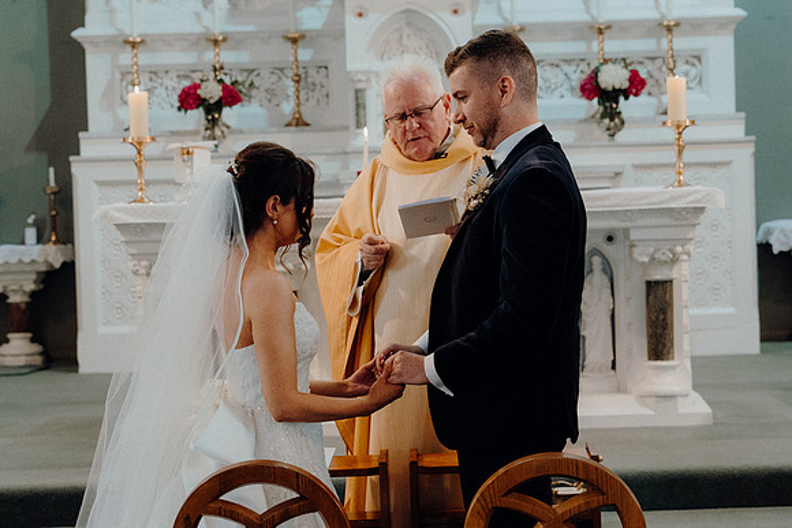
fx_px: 1584
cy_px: 264
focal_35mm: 72
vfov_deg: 18.9
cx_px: 396
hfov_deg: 28.1
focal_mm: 48
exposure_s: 1/160
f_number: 3.5
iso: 3200
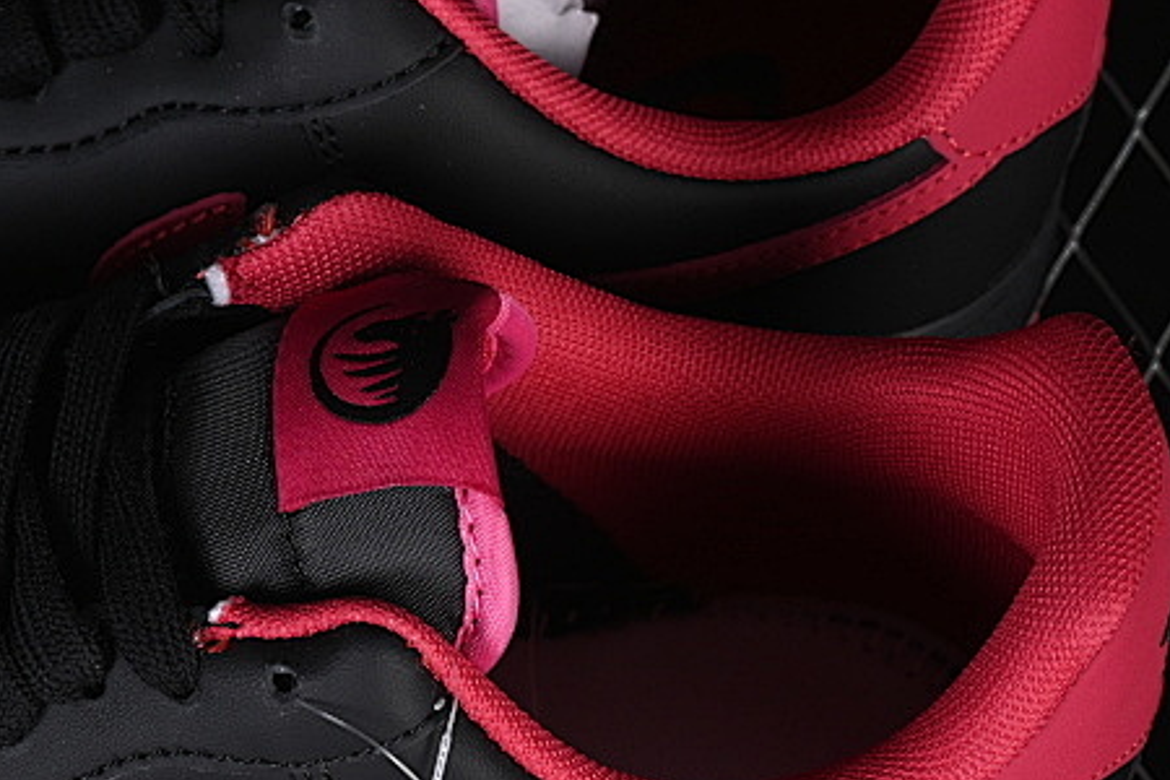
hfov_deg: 11.3
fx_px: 5850
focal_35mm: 180
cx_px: 83
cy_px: 413
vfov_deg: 7.6
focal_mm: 50
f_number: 6.3
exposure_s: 1/60
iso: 160
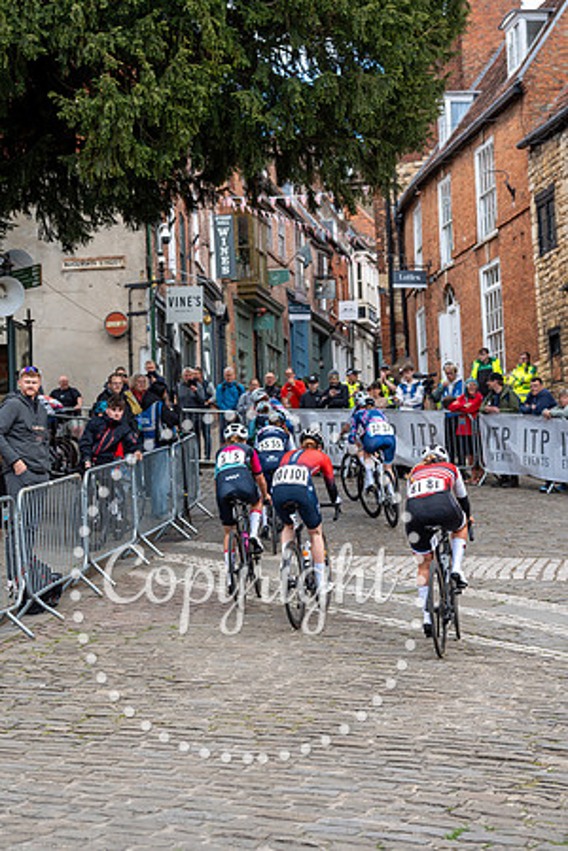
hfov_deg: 19.5
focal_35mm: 70
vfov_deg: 28.8
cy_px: 426
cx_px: 284
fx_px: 1657
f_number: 4
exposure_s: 1/1000
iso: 400
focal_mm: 70
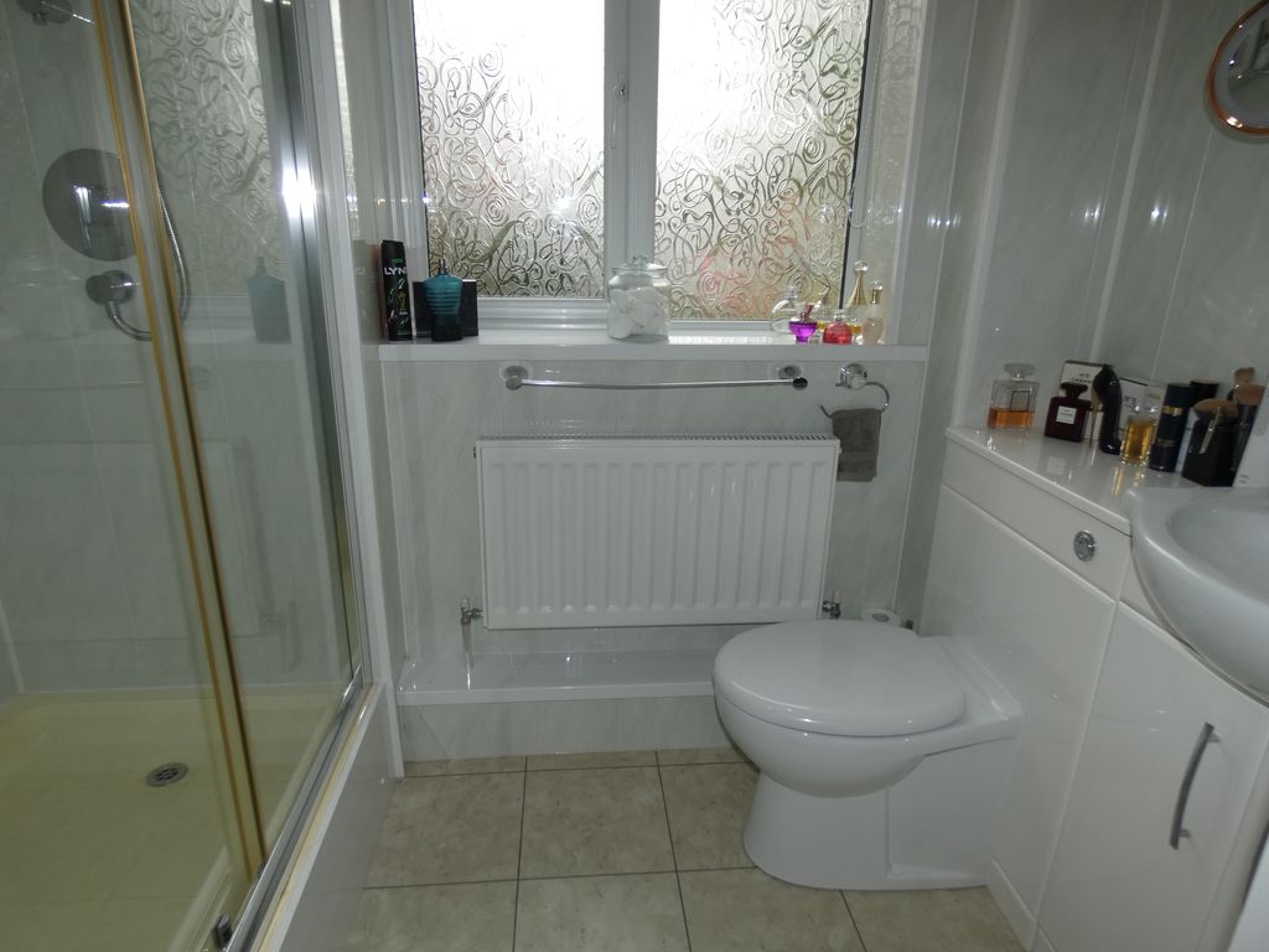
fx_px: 733
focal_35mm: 20
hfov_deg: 81.7
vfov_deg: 66.0
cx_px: 634
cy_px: 476
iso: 80
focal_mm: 3.6
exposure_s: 1/60
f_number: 2.8
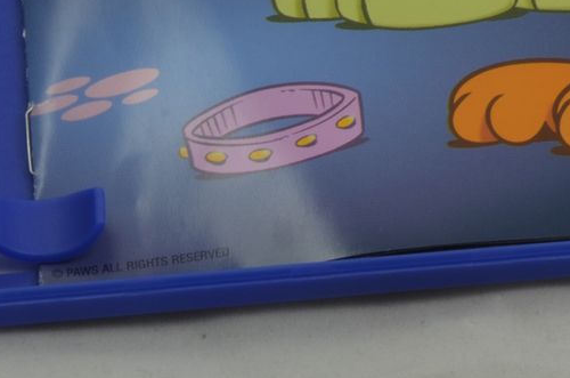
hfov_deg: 9.3
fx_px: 3412
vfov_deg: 6.2
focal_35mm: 216
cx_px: 886
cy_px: -227
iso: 100
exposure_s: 1/2
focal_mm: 40
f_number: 20
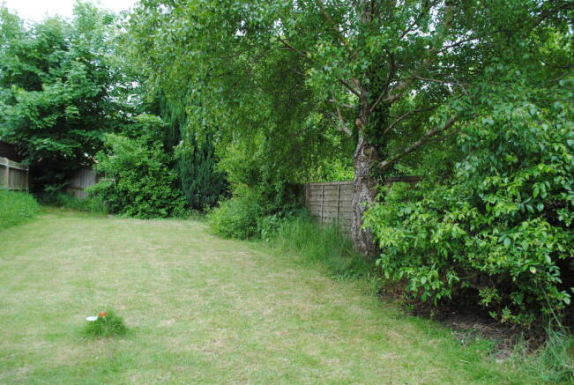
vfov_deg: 48.1
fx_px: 431
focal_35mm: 27
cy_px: 192
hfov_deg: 67.3
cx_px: 287
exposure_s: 1/125
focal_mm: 18
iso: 200
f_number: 5.6
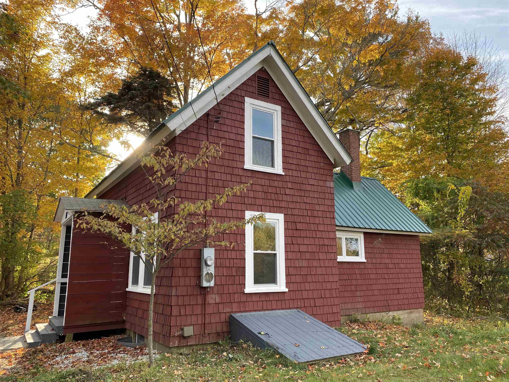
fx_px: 382
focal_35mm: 26
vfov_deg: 53.1
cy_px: 191
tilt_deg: +10.9
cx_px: 254
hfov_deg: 67.3
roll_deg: -0.4
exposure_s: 1/358
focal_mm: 4.25
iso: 32
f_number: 1.8
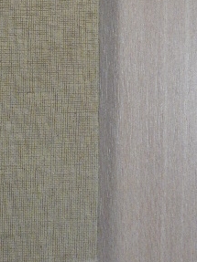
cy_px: -25
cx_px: 36
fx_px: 509
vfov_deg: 26.7
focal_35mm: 67
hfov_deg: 21.6
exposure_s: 1/80
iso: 1100
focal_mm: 5.4
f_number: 3.5
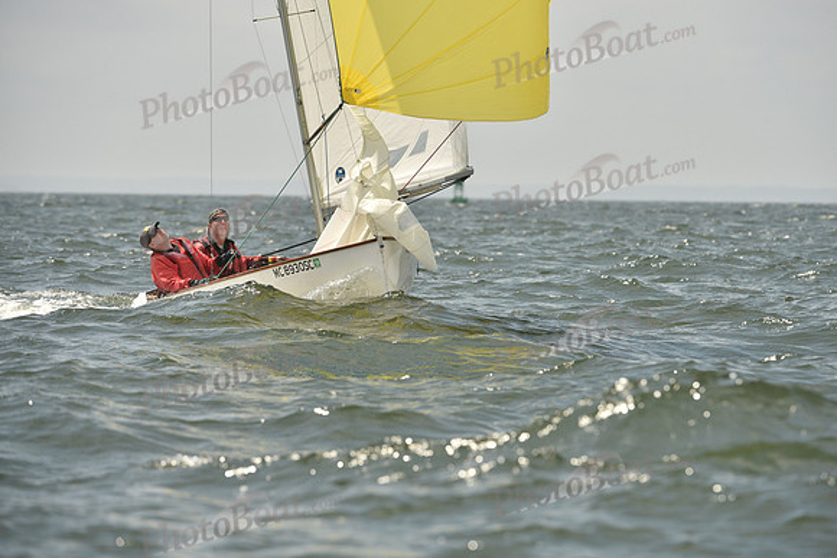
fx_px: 7674
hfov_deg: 6.2
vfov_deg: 4.2
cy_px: 279
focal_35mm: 330
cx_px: 418
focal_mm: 330
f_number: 8
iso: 320
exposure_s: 1/1250
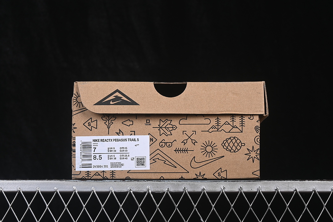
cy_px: 111
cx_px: 166
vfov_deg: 18.2
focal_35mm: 75
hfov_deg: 27.0
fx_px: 694
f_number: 8
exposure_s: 1/80
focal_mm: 50
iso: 160
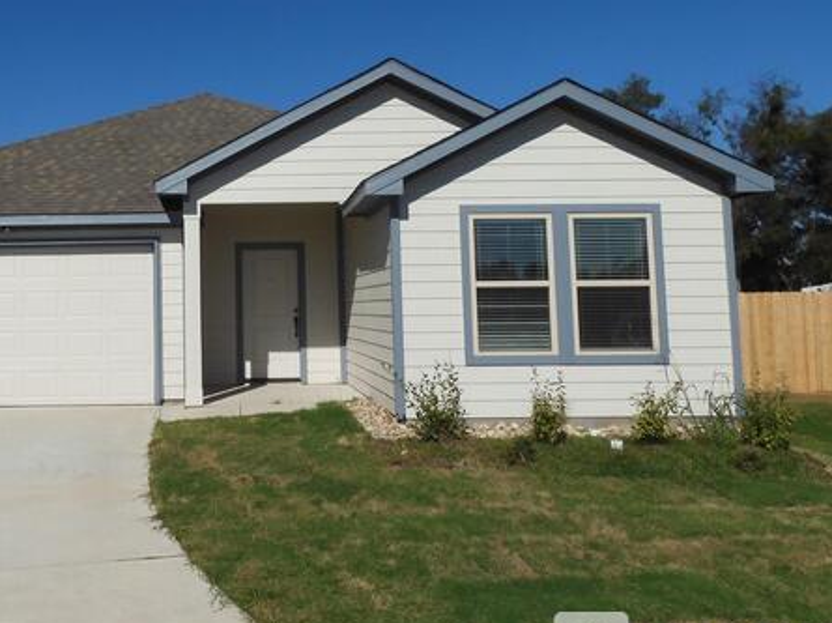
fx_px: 865
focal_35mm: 36
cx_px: 233
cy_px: 219
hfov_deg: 49.8
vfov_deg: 39.2
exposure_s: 1/2000
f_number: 4
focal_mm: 4.3
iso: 100
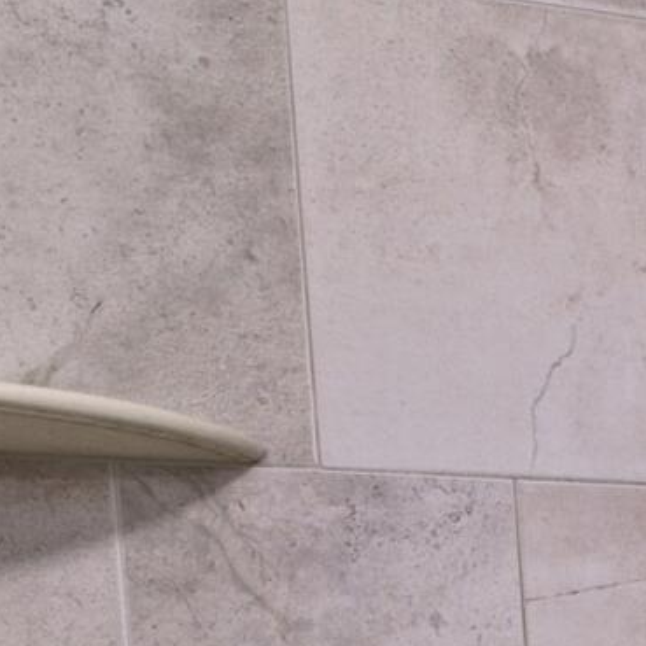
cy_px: 989
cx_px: 1581
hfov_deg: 14.0
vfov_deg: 18.4
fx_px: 1752
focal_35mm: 83
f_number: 9.5
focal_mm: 12
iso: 800
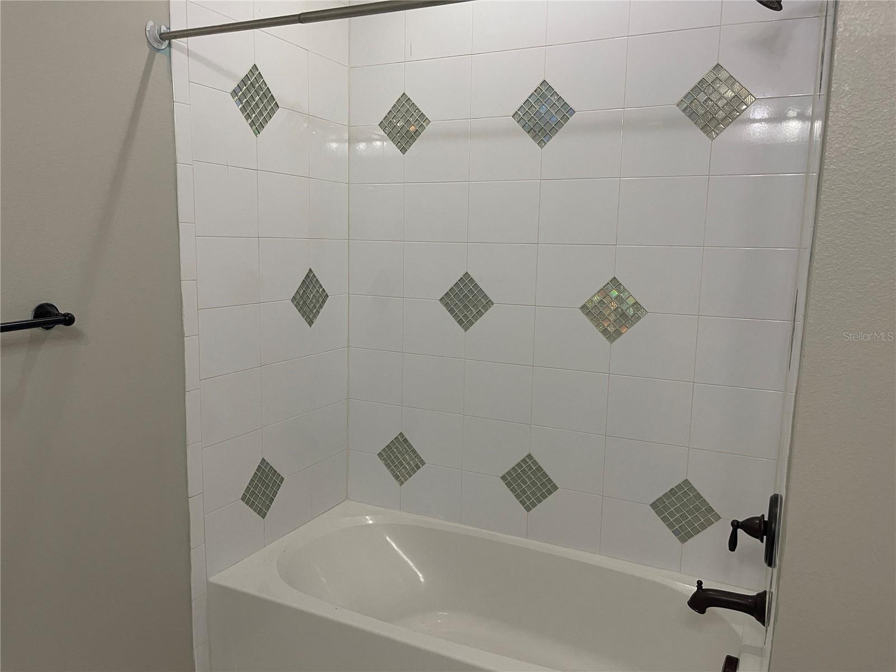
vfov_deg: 54.9
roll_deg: -2.2
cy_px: 336
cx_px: 448
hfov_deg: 69.4
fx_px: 647
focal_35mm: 25
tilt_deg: -10.0
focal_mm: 5.1
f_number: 1.6
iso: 200
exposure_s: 1/60
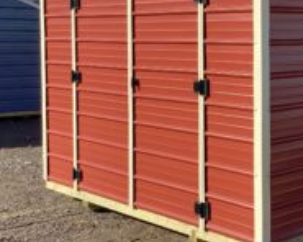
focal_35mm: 71
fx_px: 637
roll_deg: -1.0
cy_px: 47
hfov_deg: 26.0
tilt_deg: -4.1
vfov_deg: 21.3
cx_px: 263
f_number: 2.4
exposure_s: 1/981
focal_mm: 3.3
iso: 25
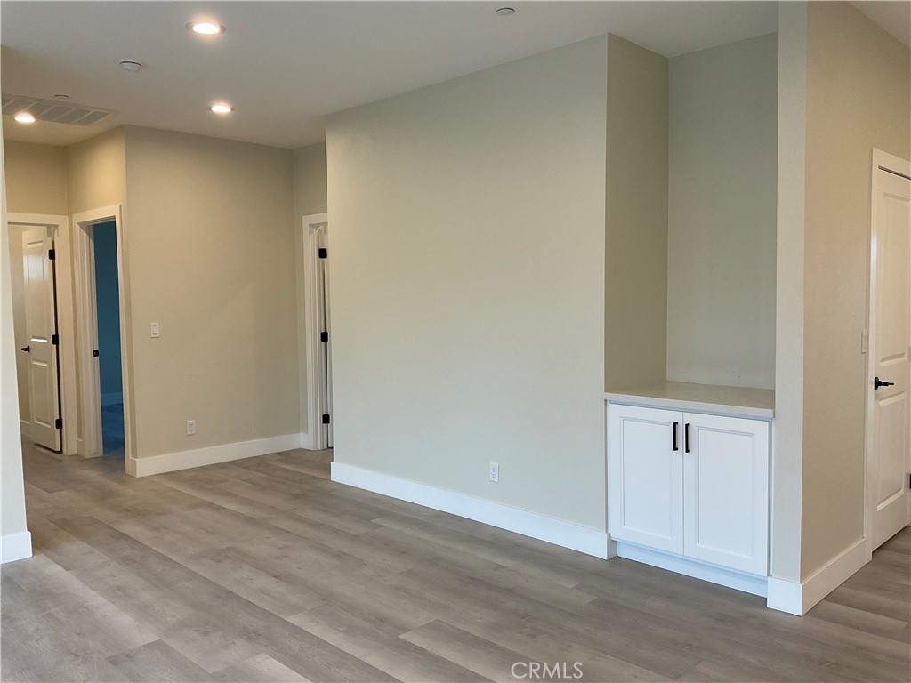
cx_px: 456
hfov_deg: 61.7
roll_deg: -0.1
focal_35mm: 29
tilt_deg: -4.2
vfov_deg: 48.2
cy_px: 342
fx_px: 763
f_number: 1.8
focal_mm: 3
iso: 64
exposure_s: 1/120
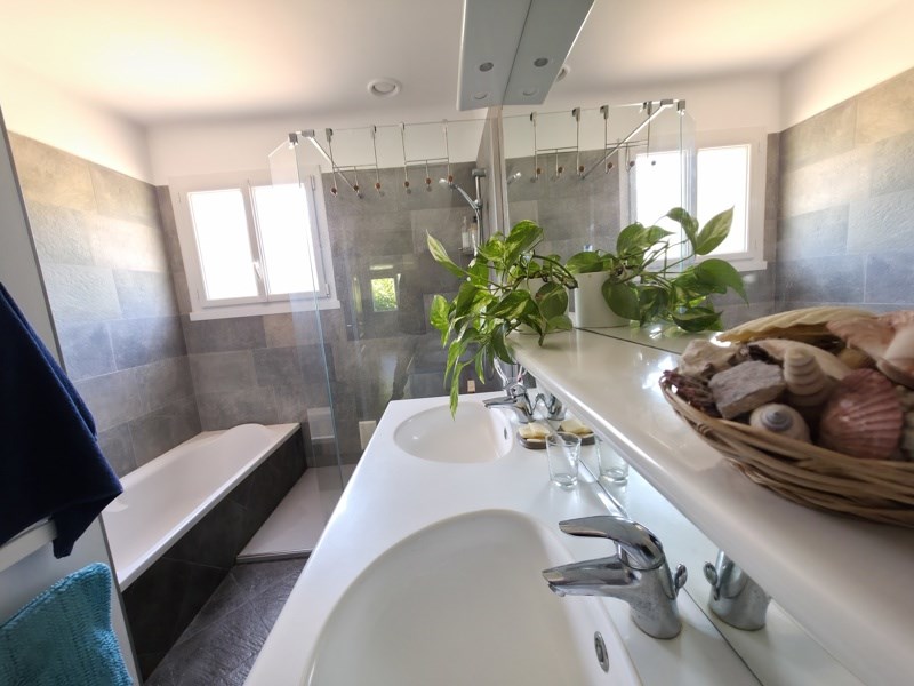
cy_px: 343
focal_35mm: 13
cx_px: 457
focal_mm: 2.2
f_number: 1.9
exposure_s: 1/24
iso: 160
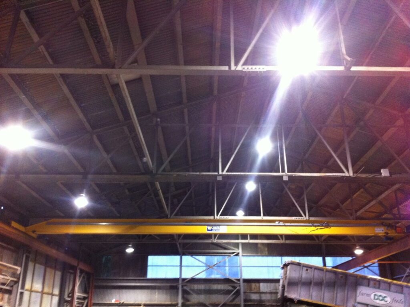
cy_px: 154
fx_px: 414
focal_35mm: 35
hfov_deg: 52.7
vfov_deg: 40.6
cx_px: 205
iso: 320
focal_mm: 3.85
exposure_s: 1/17
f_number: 2.8
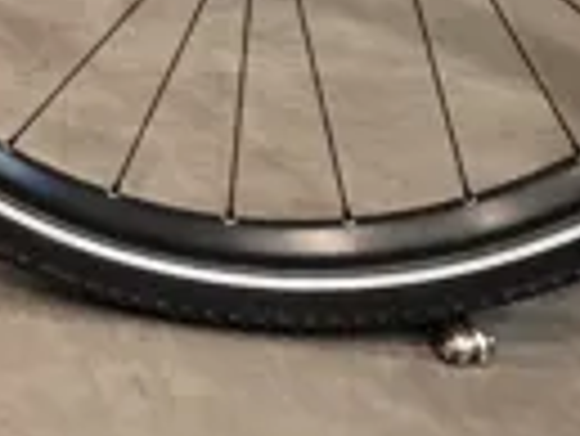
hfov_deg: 11.7
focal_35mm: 143
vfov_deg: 9.1
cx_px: -742
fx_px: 2398
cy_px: -683
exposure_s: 1/50
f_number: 1.7
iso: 125
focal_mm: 6.3
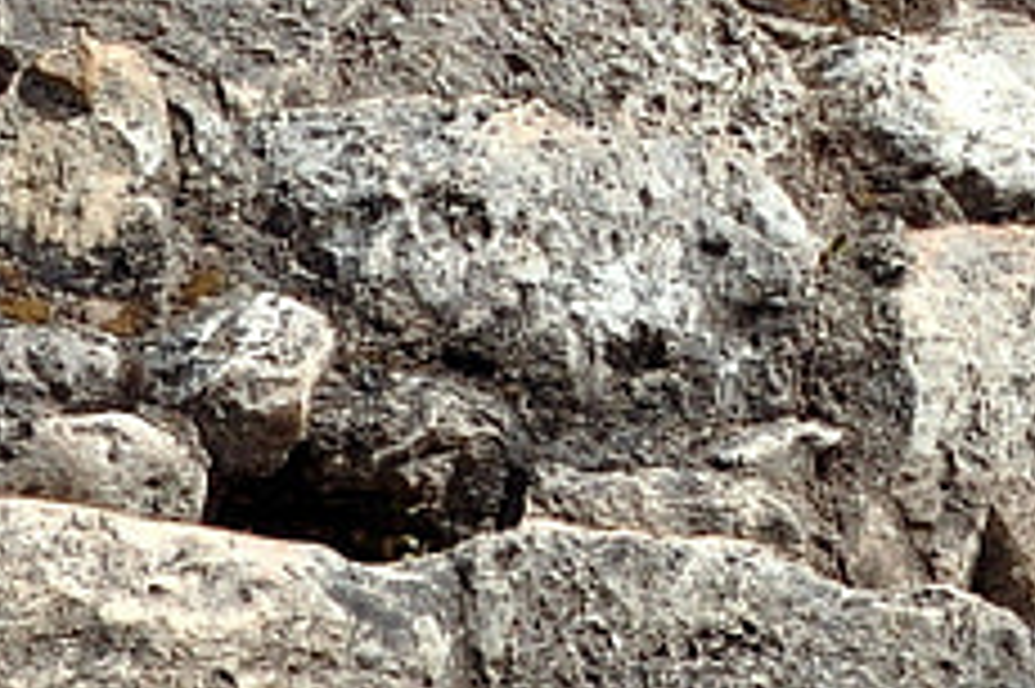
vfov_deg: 5.3
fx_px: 7182
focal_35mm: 250
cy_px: -866
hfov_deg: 8.2
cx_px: 1188
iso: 200
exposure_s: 1/500
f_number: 11
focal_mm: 24
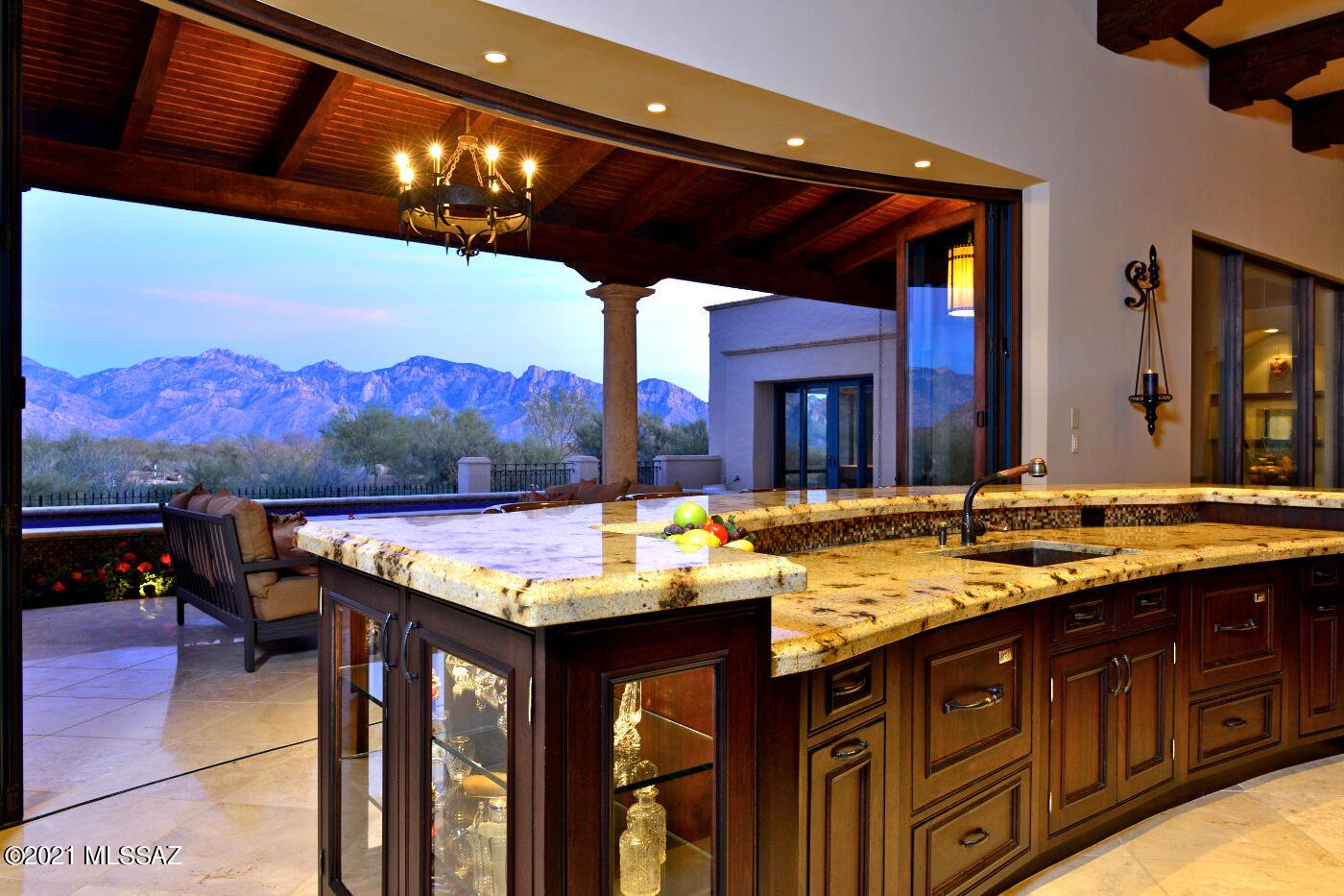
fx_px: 896
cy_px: 448
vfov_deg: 53.1
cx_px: 672
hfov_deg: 73.8
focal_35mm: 24
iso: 800
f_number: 11
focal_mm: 24
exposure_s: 1/3
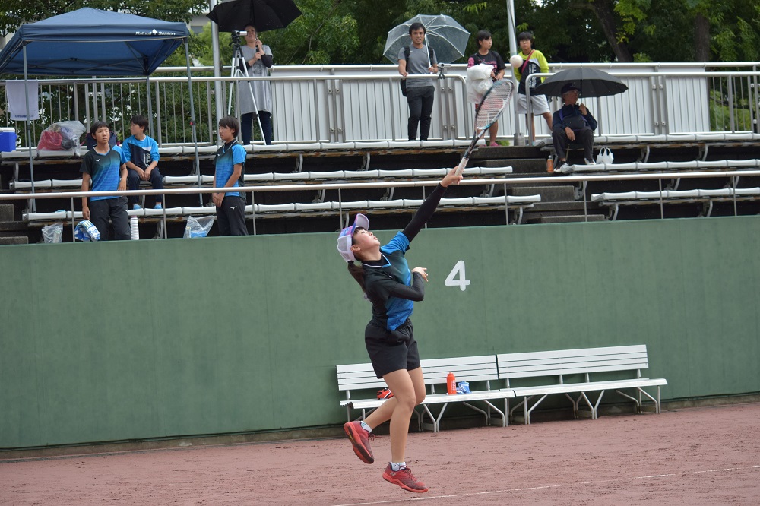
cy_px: 253
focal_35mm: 93
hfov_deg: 21.9
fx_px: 1963
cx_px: 380
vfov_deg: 14.7
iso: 640
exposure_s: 1/1600
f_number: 4.5
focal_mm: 62
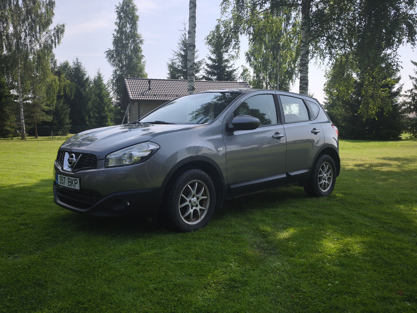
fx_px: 361
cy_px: 156
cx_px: 208
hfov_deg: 60.0
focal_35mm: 30
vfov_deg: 46.8
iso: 50
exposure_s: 1/2219
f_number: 1.6
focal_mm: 6.57
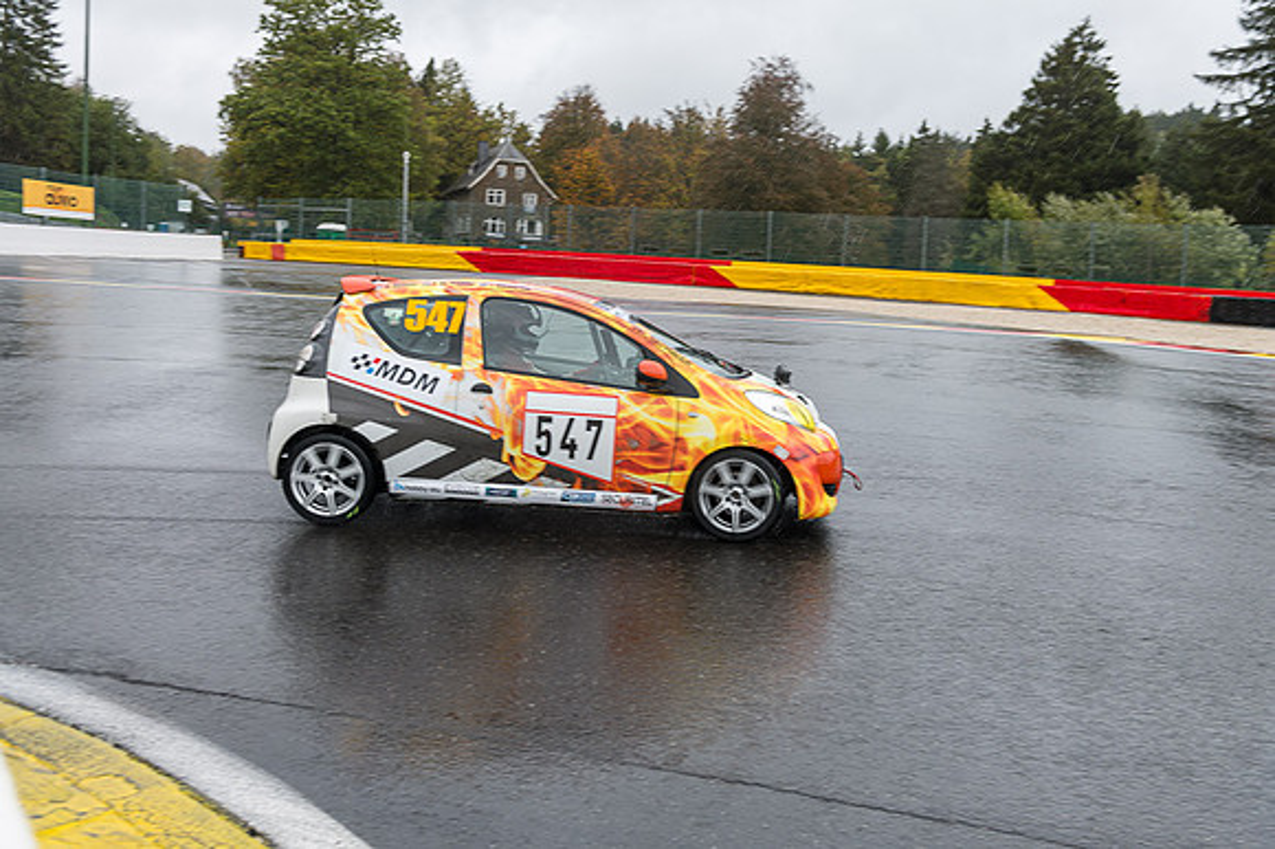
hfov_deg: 53.2
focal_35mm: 36
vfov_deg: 36.8
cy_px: 424
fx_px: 1274
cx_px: 638
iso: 280
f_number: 5
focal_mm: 36
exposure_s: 1/250
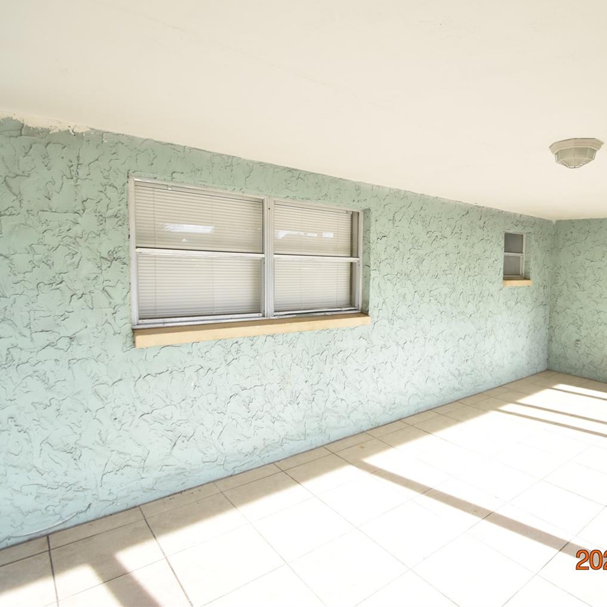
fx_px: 397
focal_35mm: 20
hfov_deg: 72.8
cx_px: 401
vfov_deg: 74.8
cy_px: 290
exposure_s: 1/750
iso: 800
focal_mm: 10
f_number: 3.5
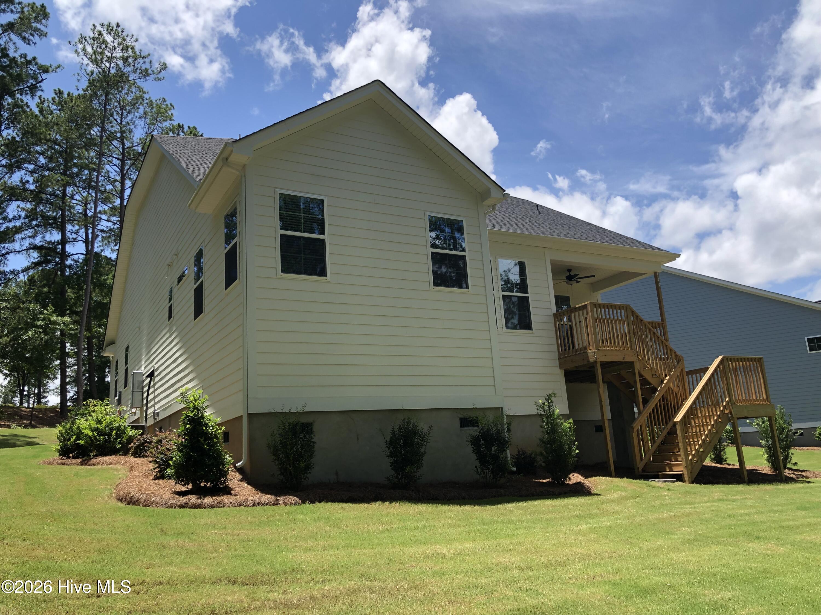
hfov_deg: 63.4
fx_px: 664
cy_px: 308
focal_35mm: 28
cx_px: 410
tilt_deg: +13.7
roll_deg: +3.6
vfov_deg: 49.7
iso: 20
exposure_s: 1/1548
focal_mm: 4
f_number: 1.8
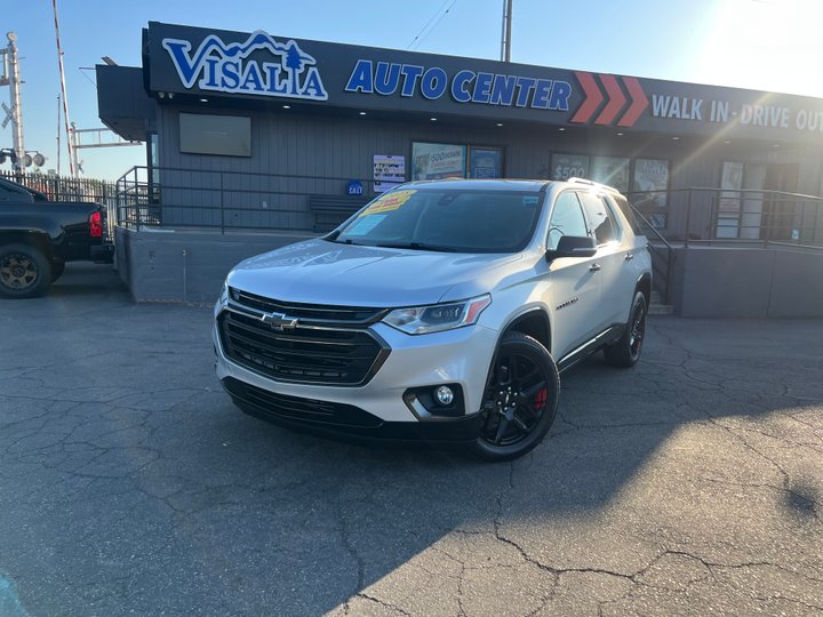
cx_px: 412
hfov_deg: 67.3
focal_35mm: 26
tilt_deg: -7.9
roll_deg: -1.1
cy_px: 308
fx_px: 618
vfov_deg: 53.1
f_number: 1.5
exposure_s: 1/1038
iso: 50
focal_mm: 5.7
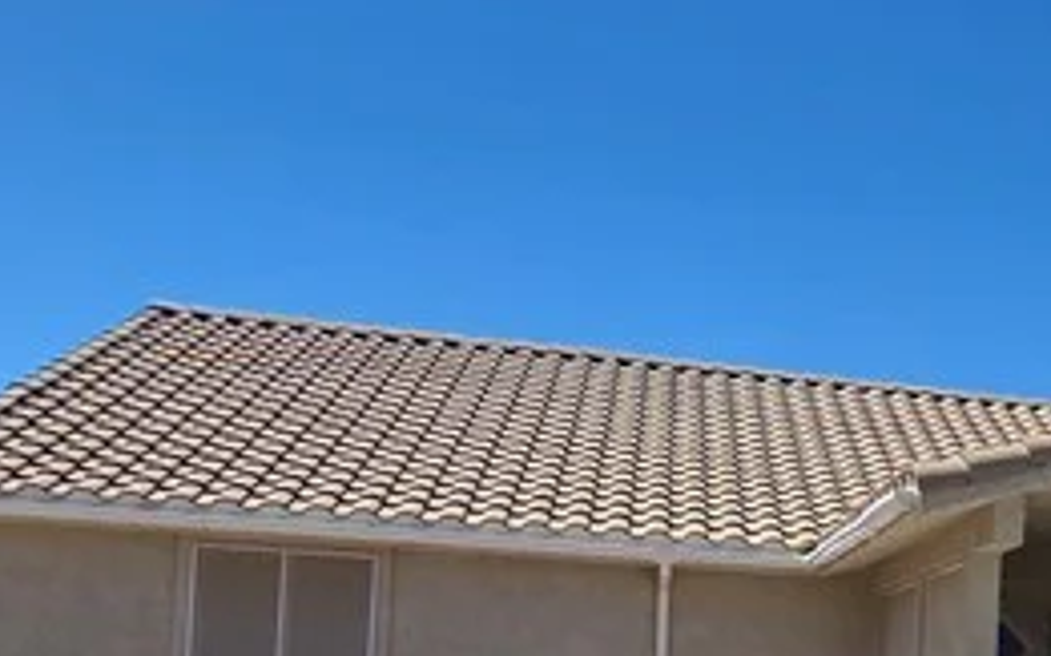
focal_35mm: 54
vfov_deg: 22.8
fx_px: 1546
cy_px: 692
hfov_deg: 31.6
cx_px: 1252
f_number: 1.9
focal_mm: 2.2
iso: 40
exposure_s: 1/3042
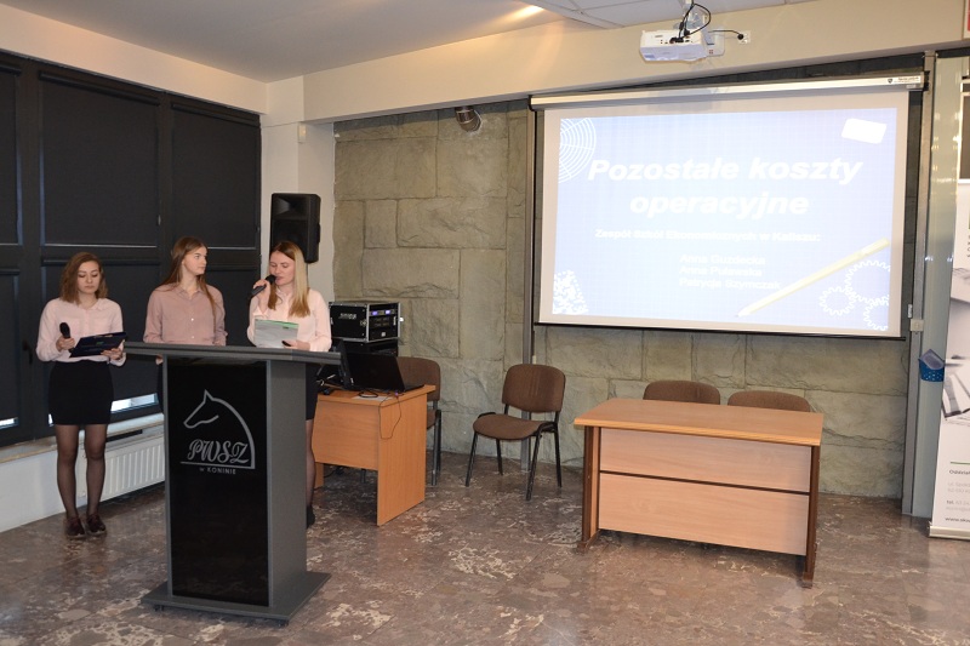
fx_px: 849
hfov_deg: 59.5
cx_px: 485
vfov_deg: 41.7
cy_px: 323
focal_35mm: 32
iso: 1600
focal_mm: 21
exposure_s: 1/60
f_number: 3.8
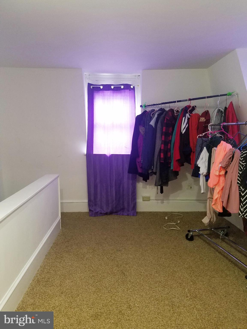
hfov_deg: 53.1
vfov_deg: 67.3
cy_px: 164
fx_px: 247
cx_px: 124
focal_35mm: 26
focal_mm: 4.2
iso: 125
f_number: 1.7
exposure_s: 1/24
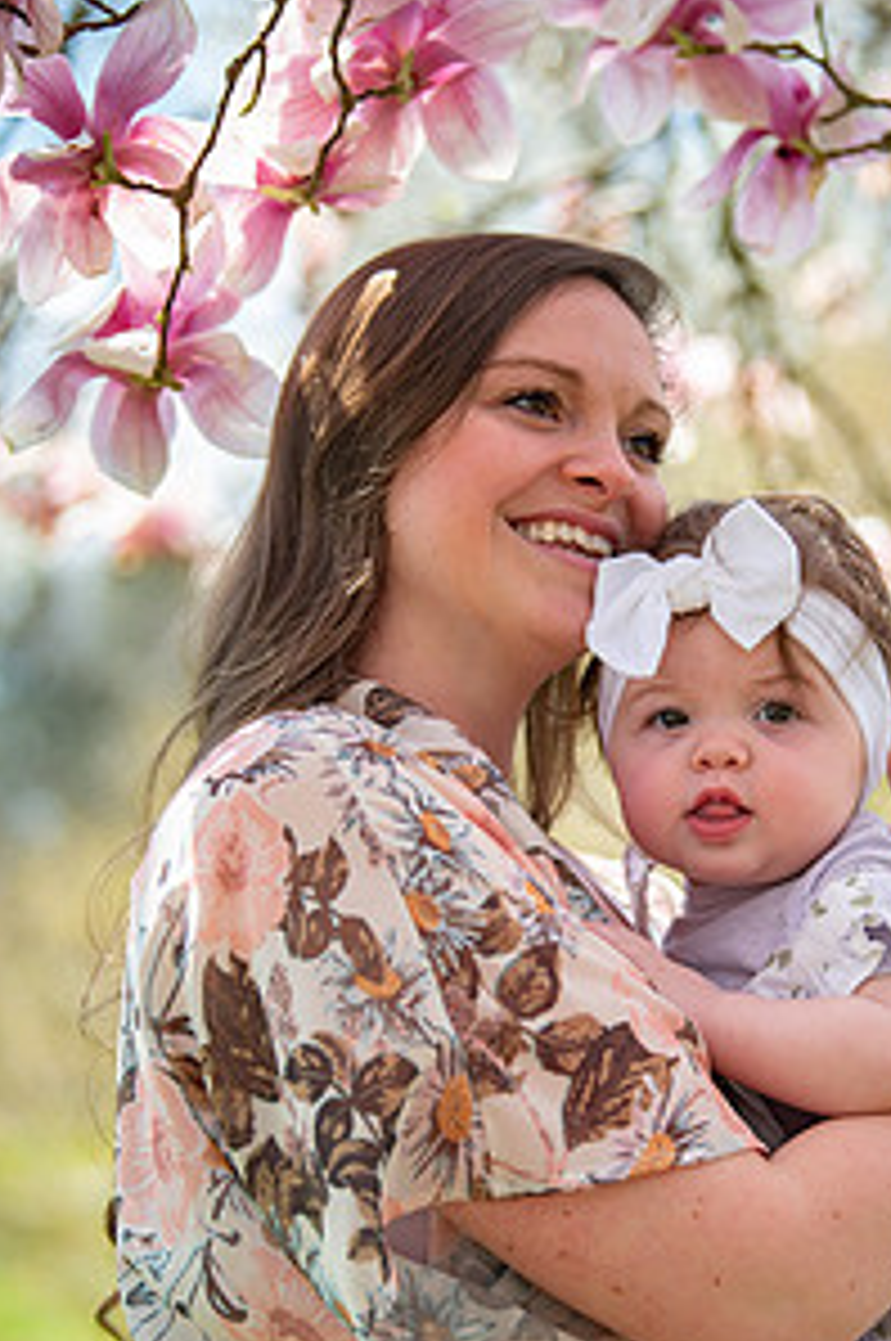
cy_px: 828
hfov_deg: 11.0
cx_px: 619
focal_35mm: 124
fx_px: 4614
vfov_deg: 16.5
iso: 320
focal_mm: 82
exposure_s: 1/1600
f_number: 2.8
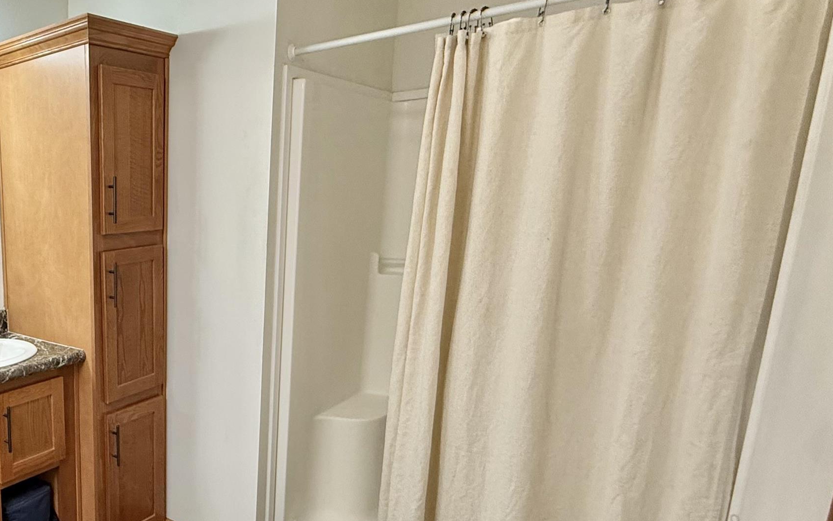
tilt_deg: -11.6
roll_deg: +0.4
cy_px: 319
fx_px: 613
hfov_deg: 59.0
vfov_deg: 45.7
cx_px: 93
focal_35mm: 27
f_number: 2.2
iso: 250
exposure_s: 1/120
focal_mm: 2.22
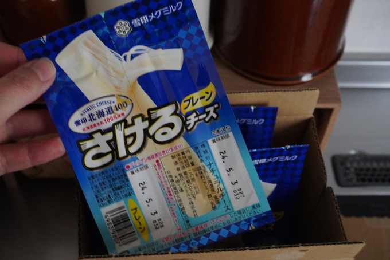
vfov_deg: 27.3
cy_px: 130
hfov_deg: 40.0
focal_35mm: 50
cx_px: 195
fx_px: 536
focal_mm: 33
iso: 6400
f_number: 8
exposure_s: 1/30
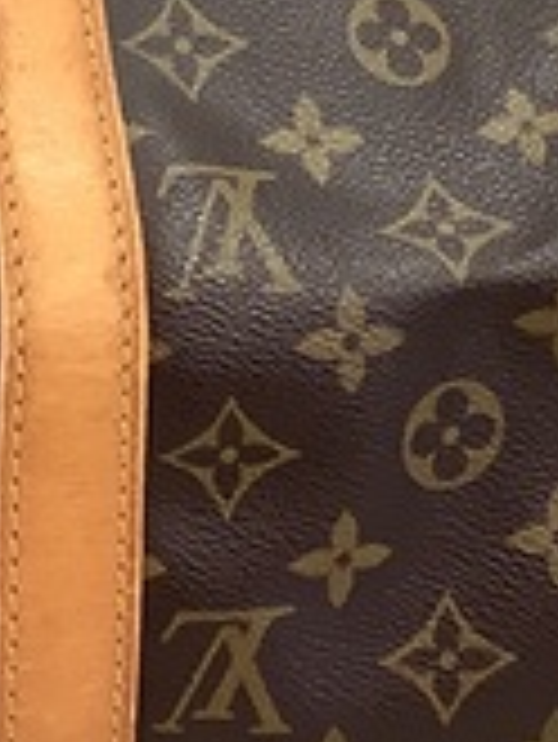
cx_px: 140
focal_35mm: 135
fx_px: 2898
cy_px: -220
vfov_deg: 14.0
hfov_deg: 11.0
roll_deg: +0.1
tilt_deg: -24.7
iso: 100
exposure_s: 1/50
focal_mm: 3.3
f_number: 2.4
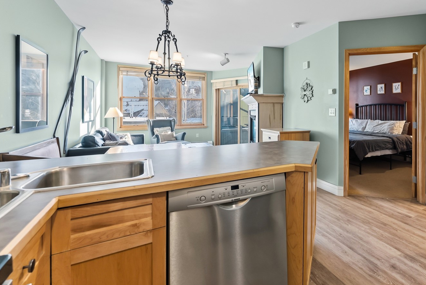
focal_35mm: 18
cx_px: 273
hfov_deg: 87.7
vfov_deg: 66.6
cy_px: 110
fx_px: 213
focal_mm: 14
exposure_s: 1/160
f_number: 6.3
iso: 640
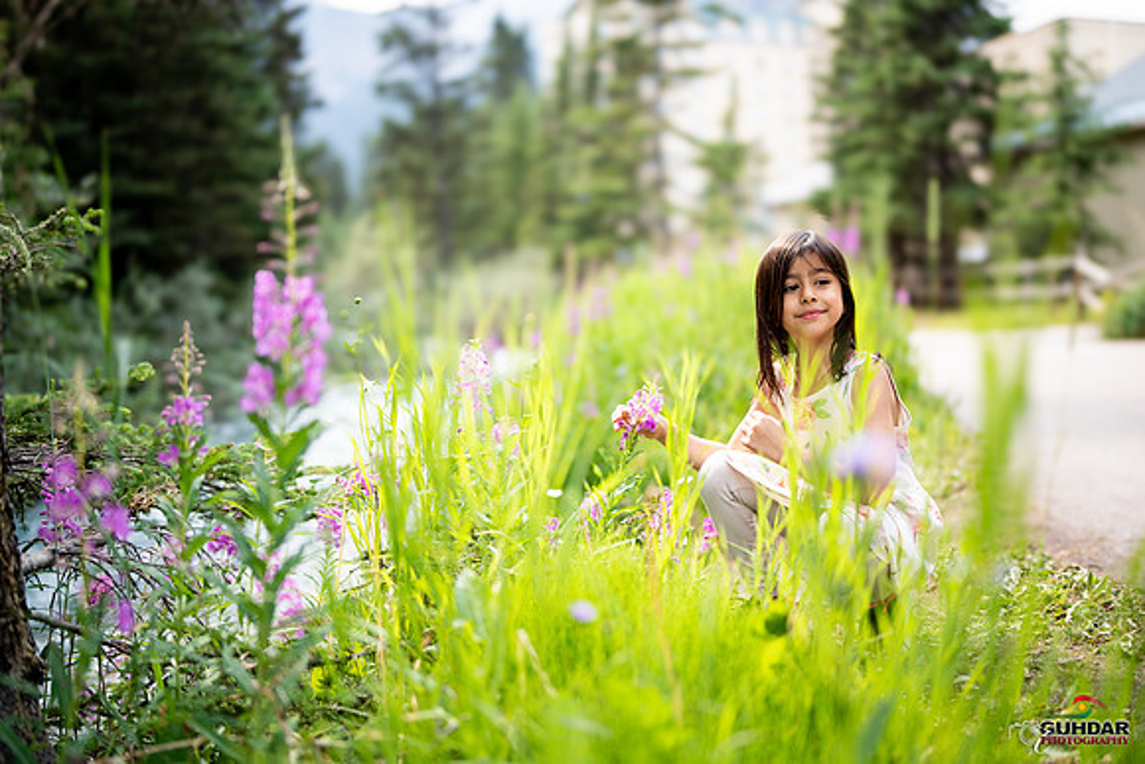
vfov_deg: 37.9
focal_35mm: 35
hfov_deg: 54.4
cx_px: 572
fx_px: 1113
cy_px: 382
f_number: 1.2
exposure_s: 1/5000
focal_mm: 35
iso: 200
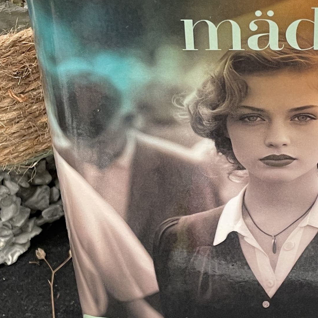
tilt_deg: -32.7
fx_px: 883
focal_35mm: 85
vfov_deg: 20.2
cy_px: 75
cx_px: 303
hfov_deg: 19.9
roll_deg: +1.5
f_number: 1.6
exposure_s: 1/60
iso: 160
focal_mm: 4.2
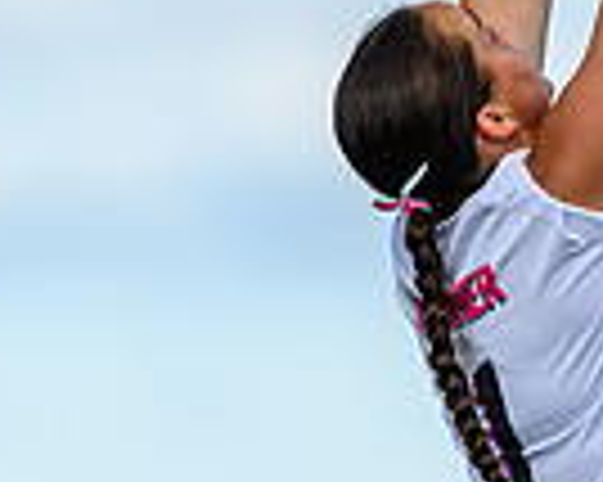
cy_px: 52
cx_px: 1170
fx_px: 29086
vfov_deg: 0.9
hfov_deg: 1.2
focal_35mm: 1631
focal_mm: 400
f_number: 3.2
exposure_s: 1/2000
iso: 100
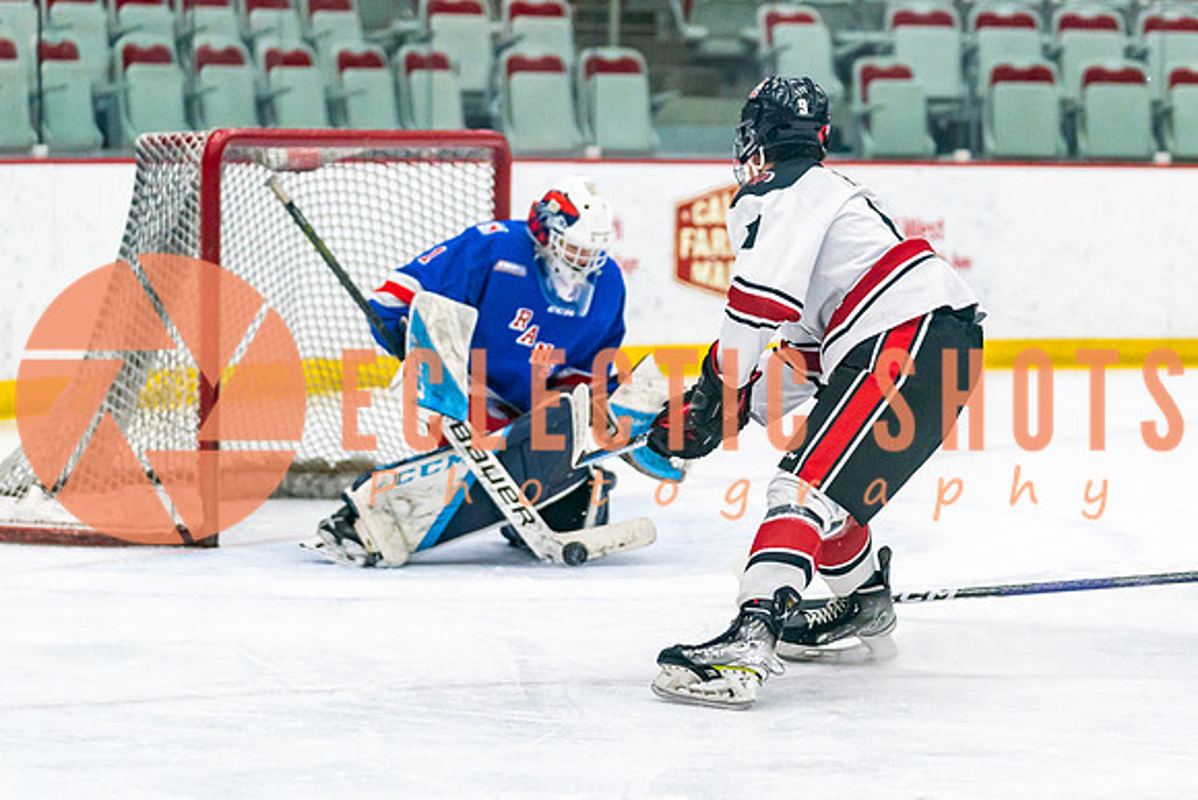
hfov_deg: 12.7
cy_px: 445
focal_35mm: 162
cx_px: 700
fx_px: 5401
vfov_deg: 8.5
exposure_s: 1/1000
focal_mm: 111
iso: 3200
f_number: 2.8
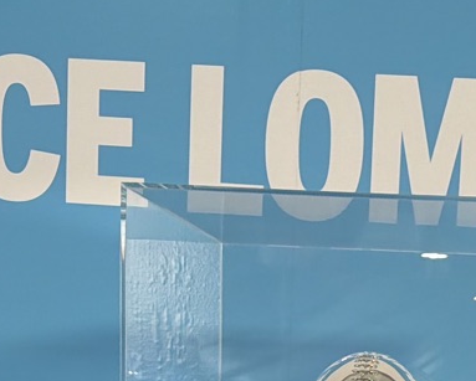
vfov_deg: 12.7
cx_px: 434
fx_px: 1551
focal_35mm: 110
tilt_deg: -10.2
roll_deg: -4.0
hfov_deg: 17.2
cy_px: 691
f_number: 1.78
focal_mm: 6.76
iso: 160
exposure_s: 1/120
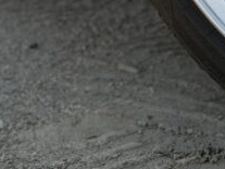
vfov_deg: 6.0
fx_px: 1546
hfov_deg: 8.1
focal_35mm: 238
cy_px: -197
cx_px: 360
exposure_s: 1/641
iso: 64
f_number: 1.78
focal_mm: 6.76
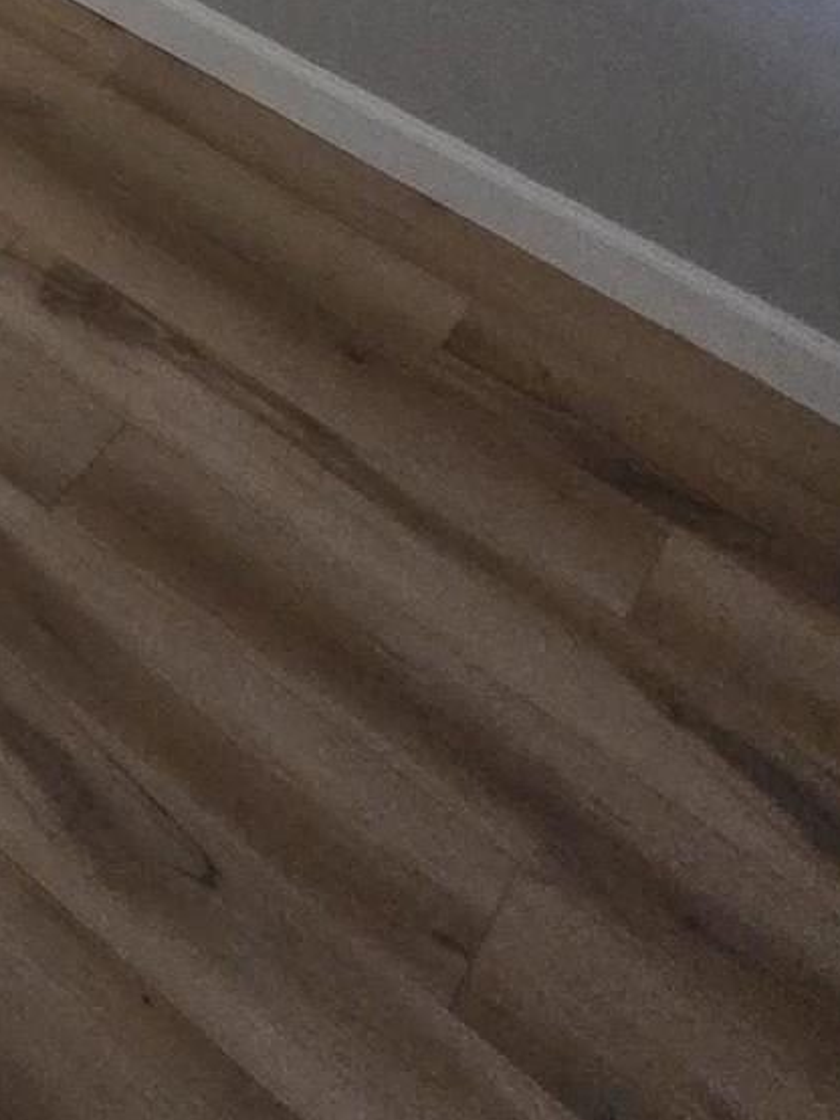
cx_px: -876
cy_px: -527
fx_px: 1748
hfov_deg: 17.9
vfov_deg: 26.5
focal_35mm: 54
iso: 800
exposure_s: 1/60
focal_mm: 2.2
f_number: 1.9
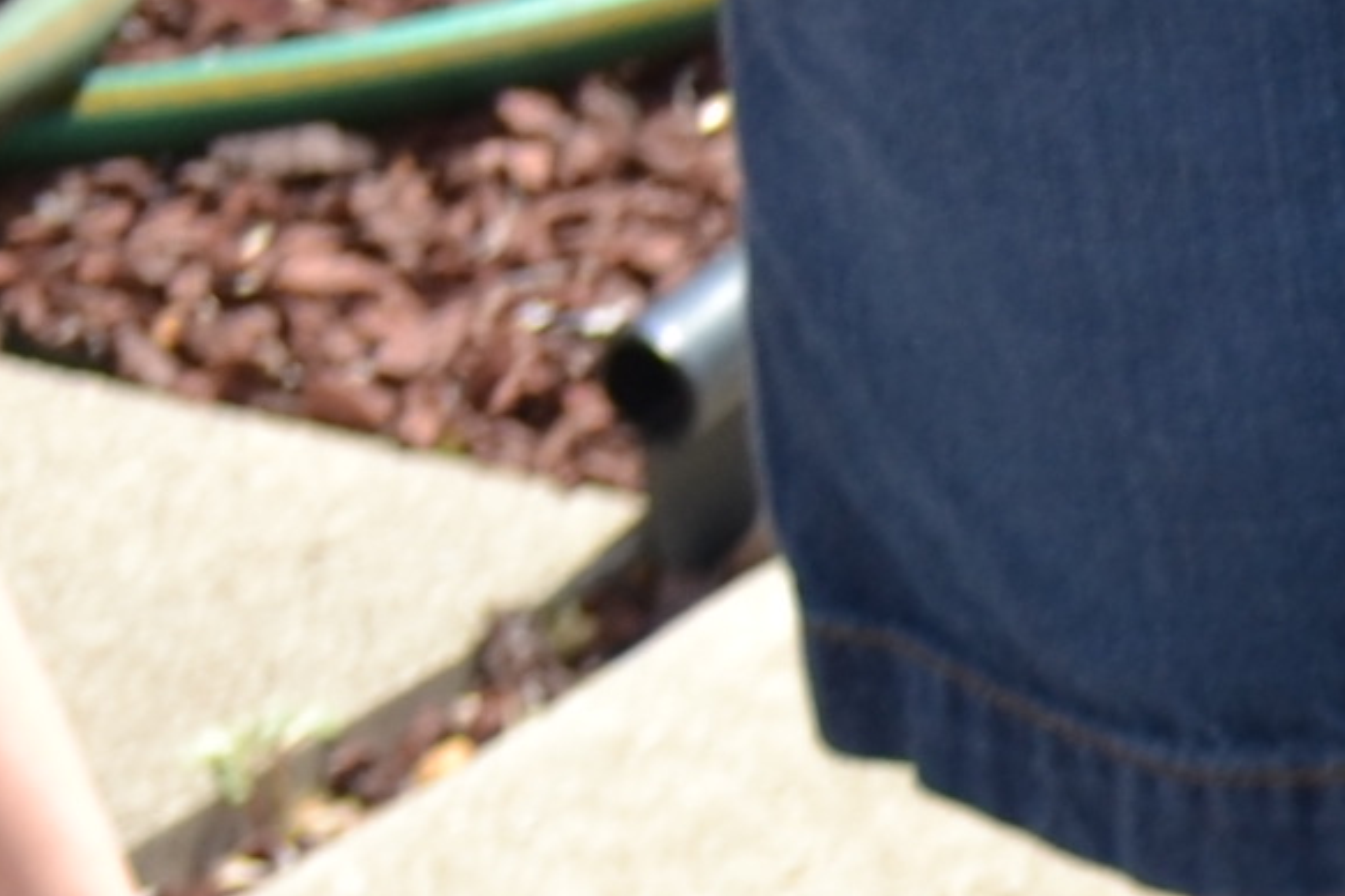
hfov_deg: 5.3
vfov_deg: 3.7
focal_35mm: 356
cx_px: 4939
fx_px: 13300
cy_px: 3189
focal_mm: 30
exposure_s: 1/200
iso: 100
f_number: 4.8
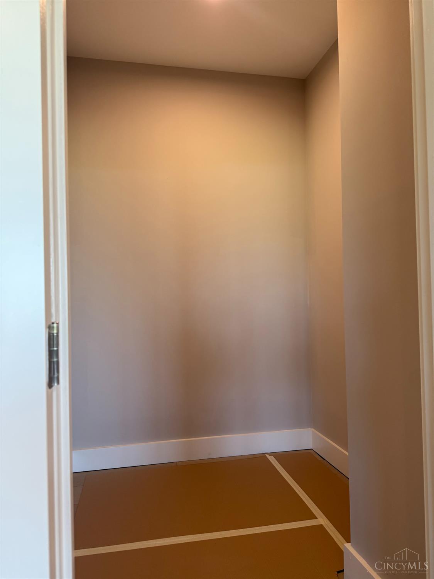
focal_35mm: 24
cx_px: 217
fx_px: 401
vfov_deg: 71.6
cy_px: 290
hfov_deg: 56.8
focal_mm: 6.76
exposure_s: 1/120
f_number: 1.78
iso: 160
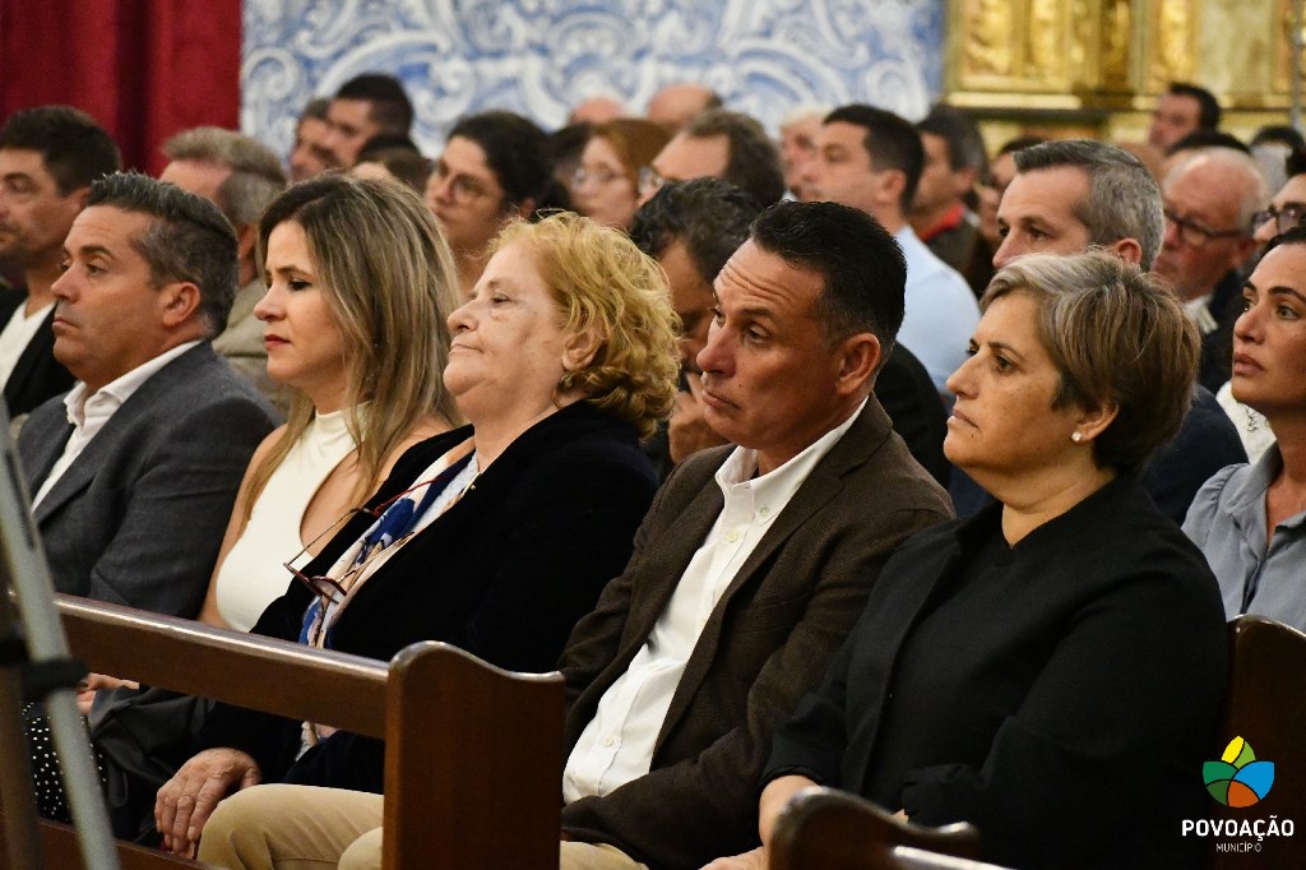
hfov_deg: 13.1
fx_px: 5693
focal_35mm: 157
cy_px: 435
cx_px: 653
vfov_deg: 8.7
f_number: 4.8
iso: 12800
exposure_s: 1/100
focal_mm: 105
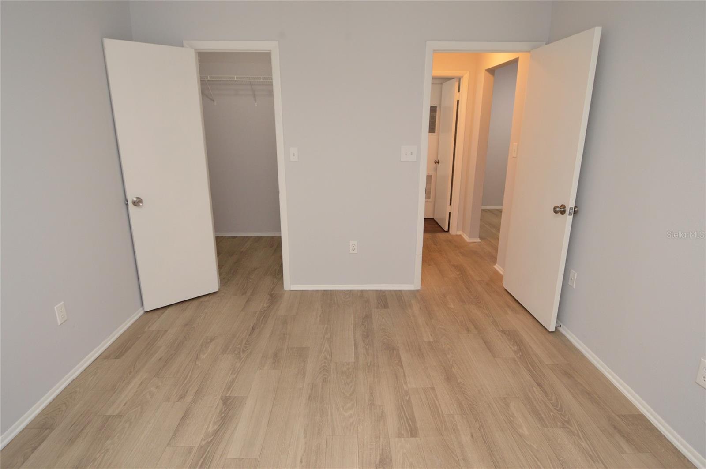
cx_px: 353
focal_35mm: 18
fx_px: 353
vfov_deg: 67.3
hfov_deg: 90.1
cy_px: 234
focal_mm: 12
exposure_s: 1/60
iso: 560
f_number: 4
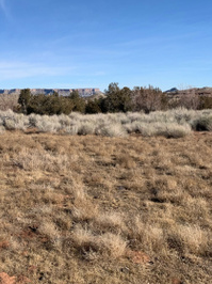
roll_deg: +2.0
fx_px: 384
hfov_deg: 29.6
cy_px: 108
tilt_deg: +0.5
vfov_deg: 40.2
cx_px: 21
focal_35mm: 47
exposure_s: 1/3289
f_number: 1.8
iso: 25
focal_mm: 4.25
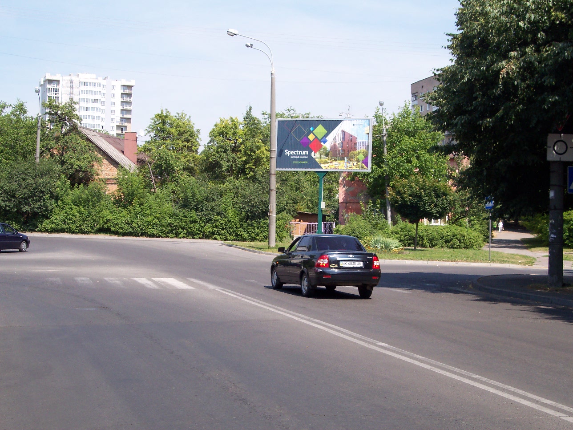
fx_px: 844
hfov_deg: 37.5
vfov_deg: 28.6
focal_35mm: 51
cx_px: 286
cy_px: 215
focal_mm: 10.7
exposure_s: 1/350
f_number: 5.6
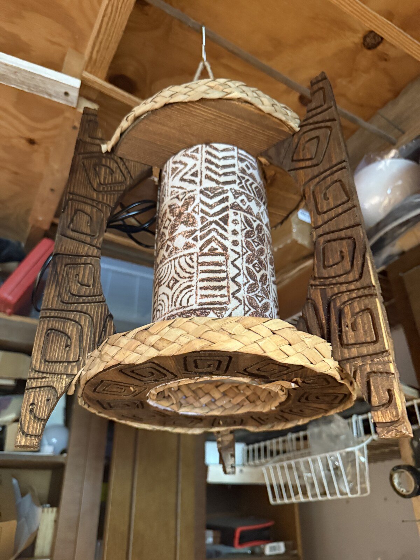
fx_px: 388
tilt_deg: +29.3
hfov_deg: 56.8
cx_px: 210
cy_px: 280
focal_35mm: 24
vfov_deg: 71.6
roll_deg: -0.3
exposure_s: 1/30
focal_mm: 6.76
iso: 800
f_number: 1.78
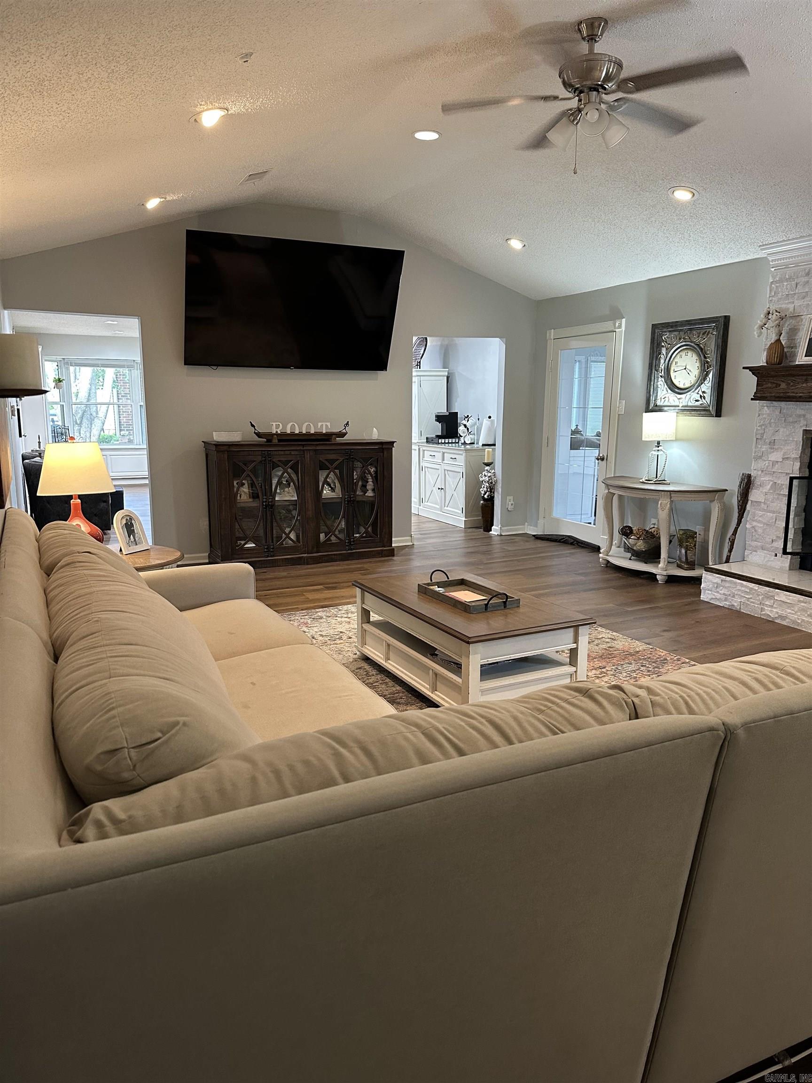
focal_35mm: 24
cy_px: 542
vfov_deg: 71.6
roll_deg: -0.9
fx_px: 751
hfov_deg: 56.8
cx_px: 406
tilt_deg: -10.5
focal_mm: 6.86
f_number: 1.78
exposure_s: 1/60
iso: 400
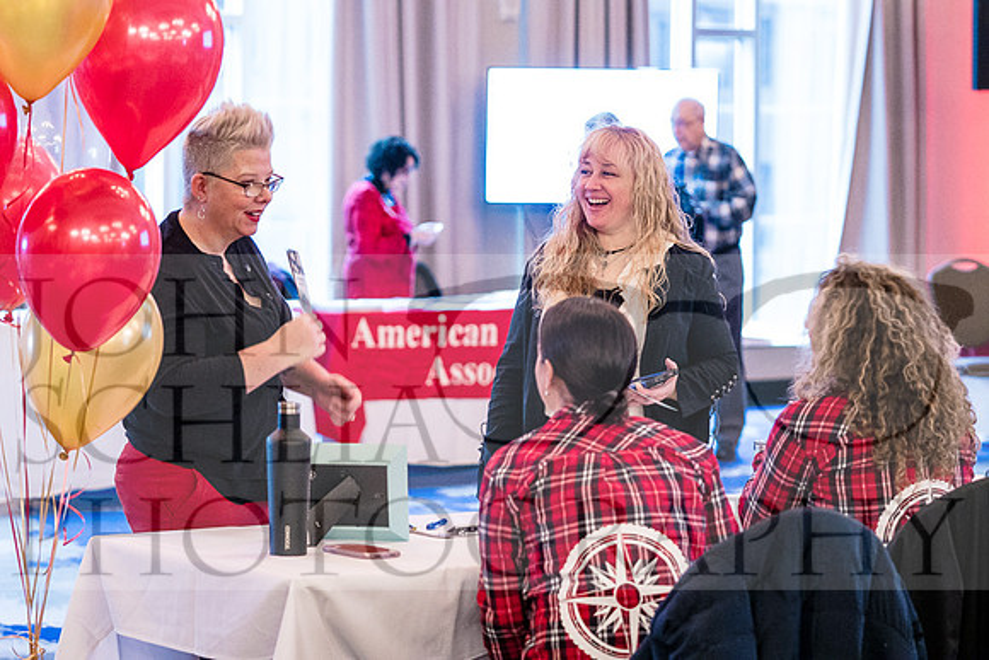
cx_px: 494
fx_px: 3215
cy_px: 330
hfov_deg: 17.5
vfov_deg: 11.7
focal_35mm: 117
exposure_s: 1/60
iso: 5000
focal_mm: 78
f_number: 2.8
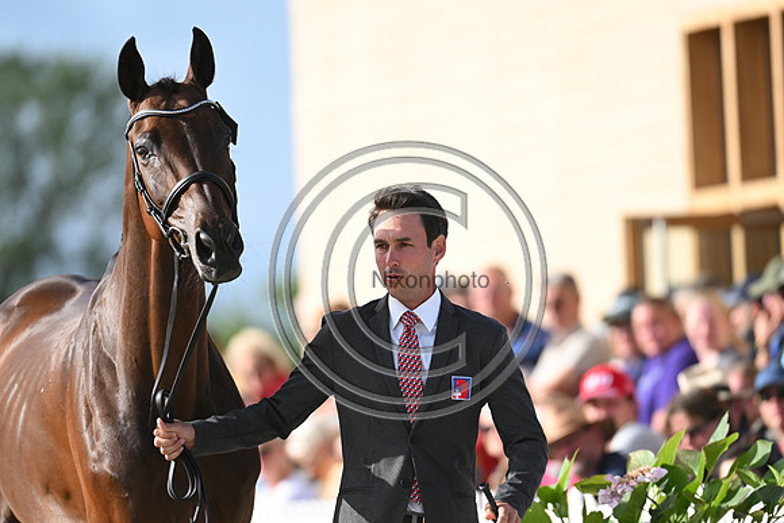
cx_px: 392
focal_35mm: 400
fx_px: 8713
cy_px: 262
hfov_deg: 5.2
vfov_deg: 3.4
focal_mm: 400
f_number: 5
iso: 500
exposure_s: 1/1600
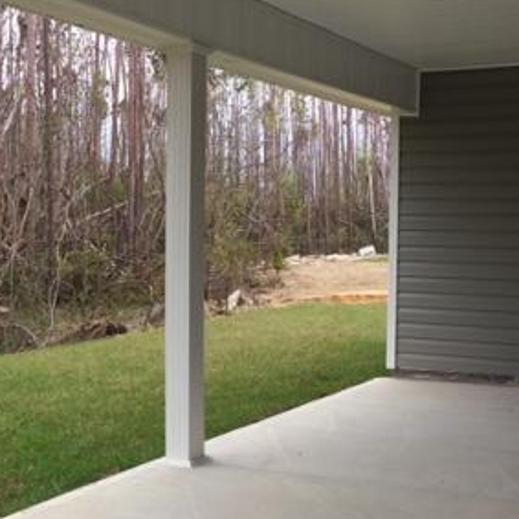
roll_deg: -0.6
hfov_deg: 29.5
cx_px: 224
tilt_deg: -7.4
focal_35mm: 58
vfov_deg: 29.5
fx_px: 984
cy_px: 310
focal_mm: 4.15
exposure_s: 1/1080
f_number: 2.2
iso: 32
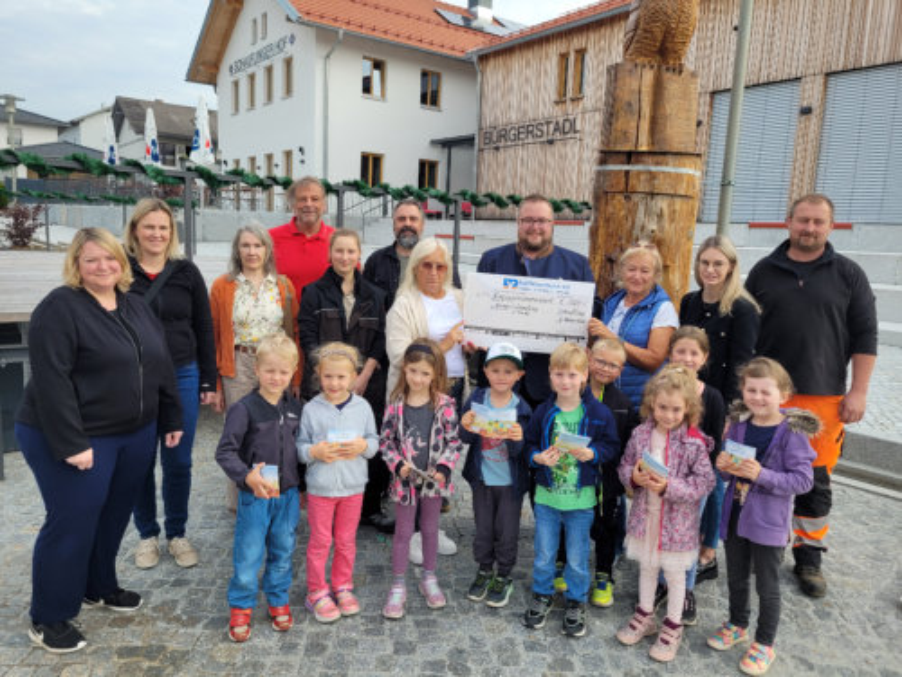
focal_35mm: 26
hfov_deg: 67.3
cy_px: 338
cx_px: 451
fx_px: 677
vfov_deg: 53.1
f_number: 1.8
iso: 40
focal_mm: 5.4
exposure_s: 1/816
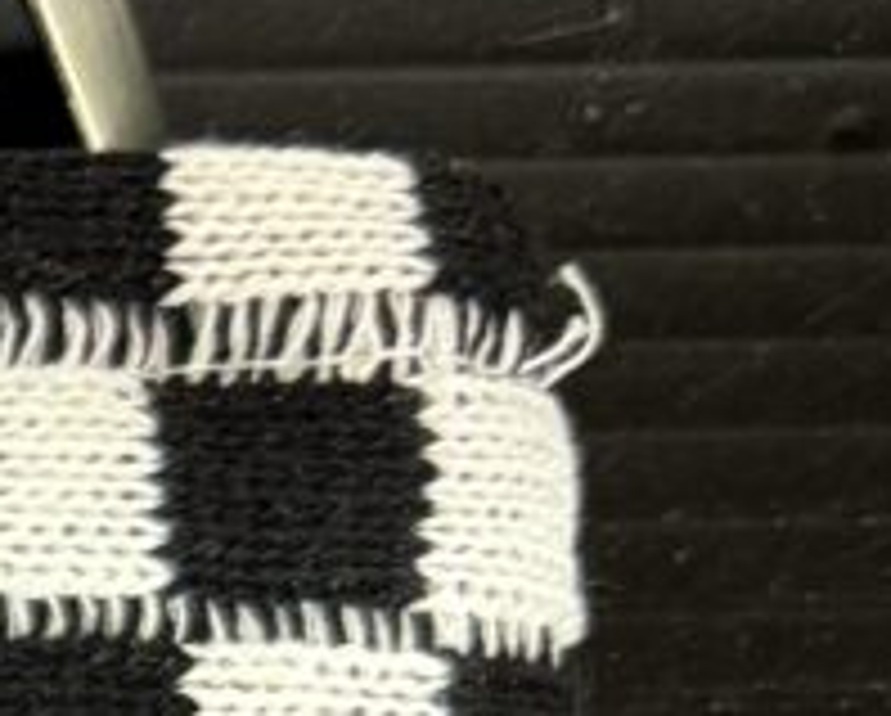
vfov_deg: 7.7
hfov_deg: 8.7
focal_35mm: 189
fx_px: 4991
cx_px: -1678
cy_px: 1590
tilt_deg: -85.1
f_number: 1.78
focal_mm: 6.76
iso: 320
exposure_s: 1/60
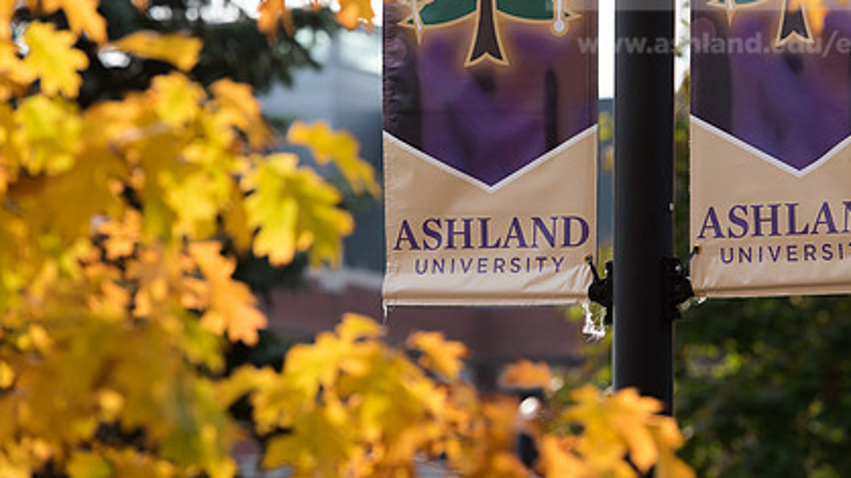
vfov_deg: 5.6
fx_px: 4919
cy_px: 86
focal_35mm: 218
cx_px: 485
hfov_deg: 9.9
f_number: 5
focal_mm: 150
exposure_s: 1/640
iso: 320
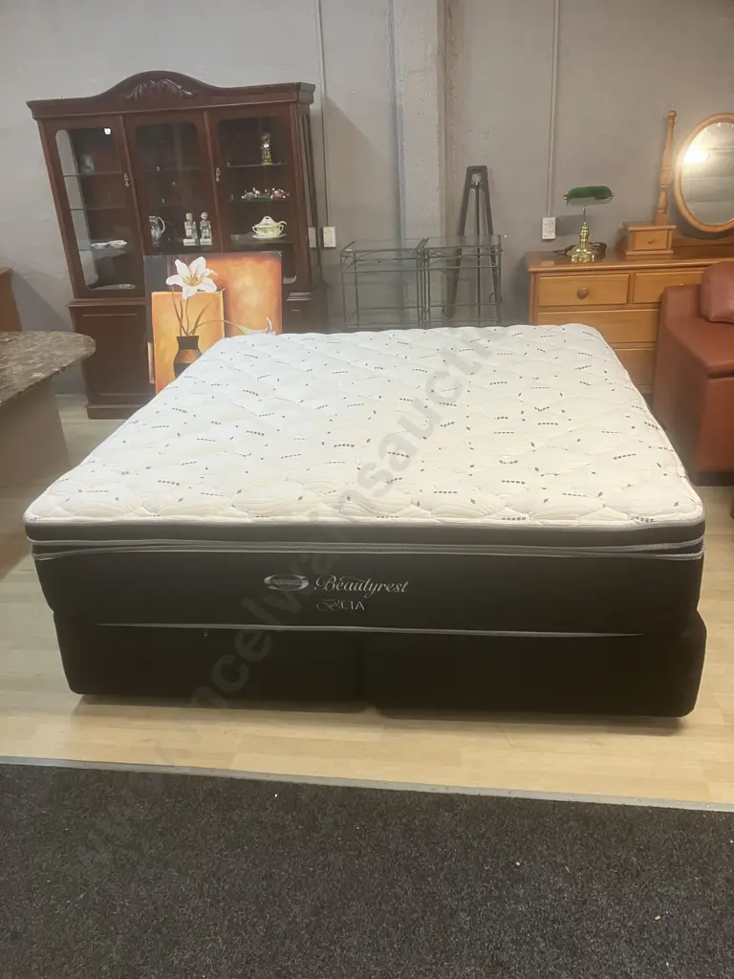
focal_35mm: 28
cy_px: 490
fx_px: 792
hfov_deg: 49.7
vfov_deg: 63.4
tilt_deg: -23.4
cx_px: 367
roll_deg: +4.3
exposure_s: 1/50
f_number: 1.8
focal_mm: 3.99
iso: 100
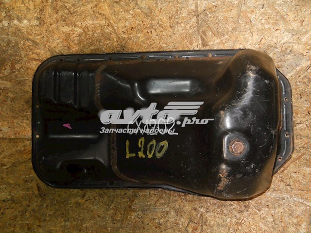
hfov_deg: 45.8
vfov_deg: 35.1
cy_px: 116
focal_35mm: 41
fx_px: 368
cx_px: 156
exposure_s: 1/30
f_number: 3.1
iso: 200
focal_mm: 6.72
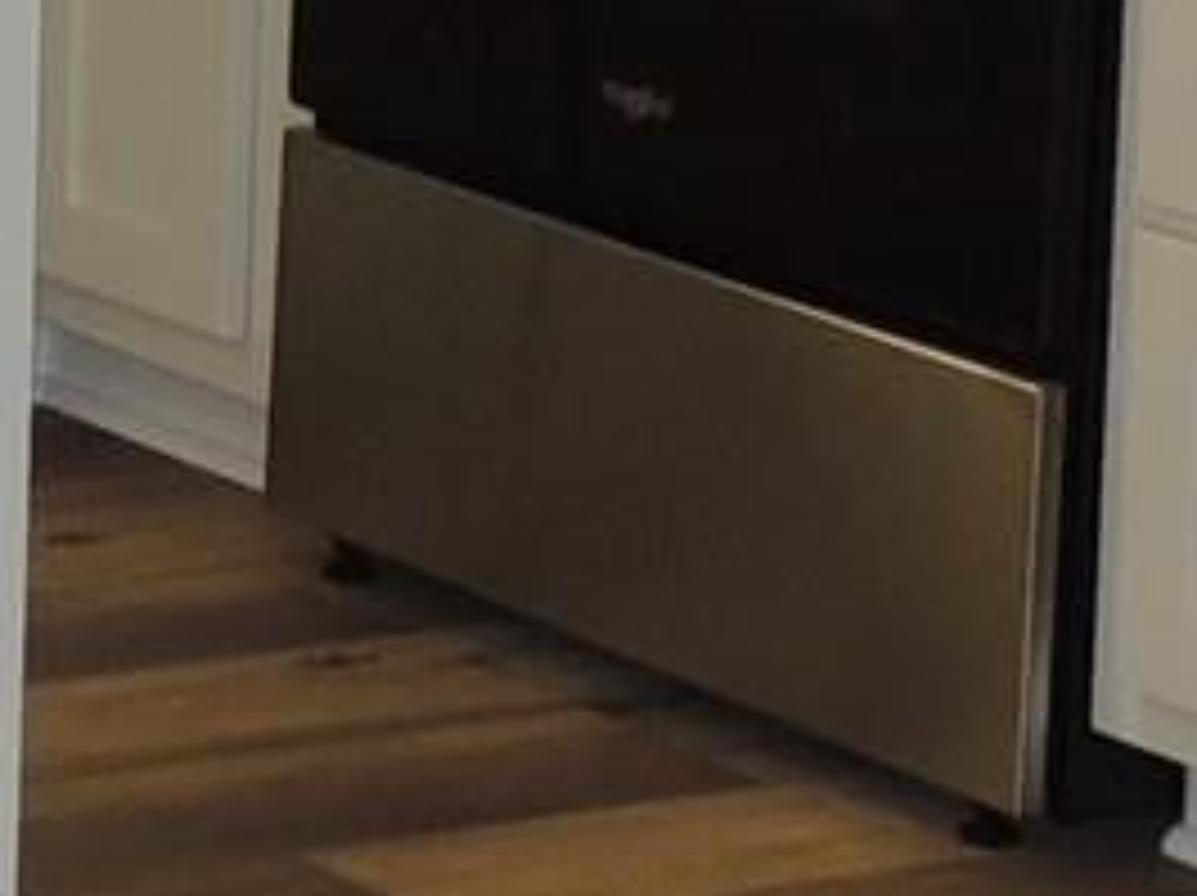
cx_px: -873
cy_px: -801
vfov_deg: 6.3
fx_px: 7981
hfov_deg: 8.3
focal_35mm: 231
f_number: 3.1
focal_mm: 5.3
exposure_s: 1/30
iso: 125
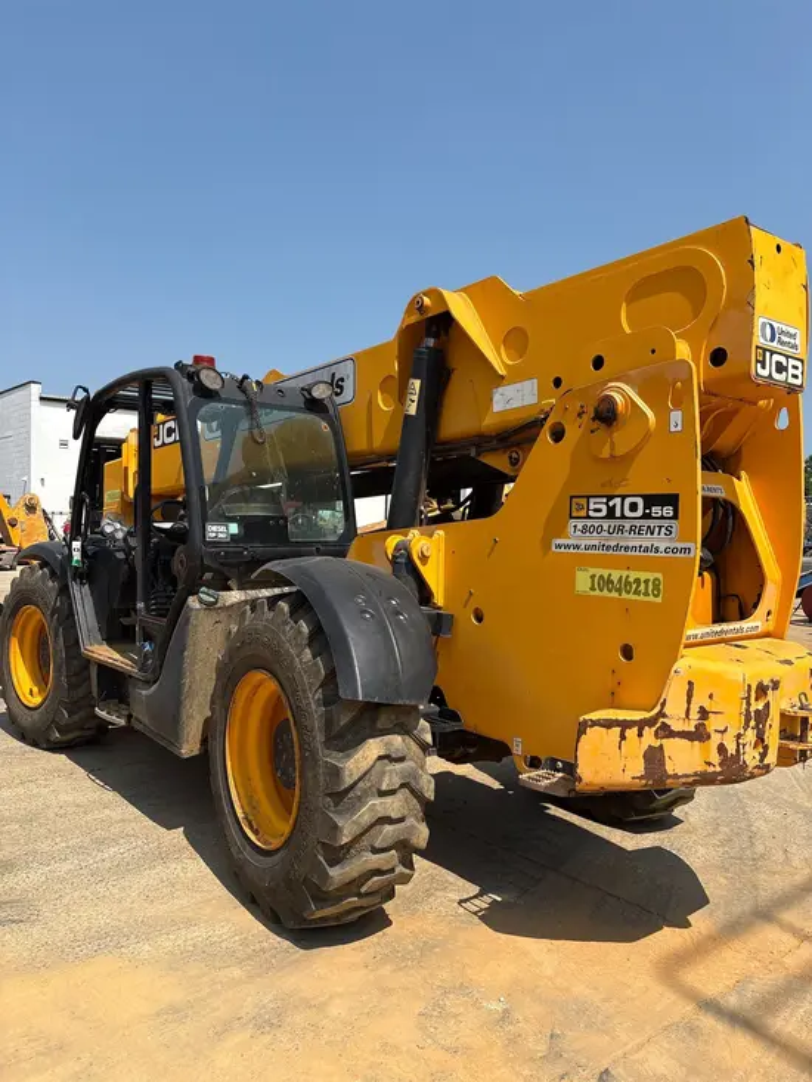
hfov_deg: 53.1
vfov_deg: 67.3
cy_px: 541
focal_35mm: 26
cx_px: 406
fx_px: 813
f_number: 1.6
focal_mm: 5.96
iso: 50
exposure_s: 1/3279
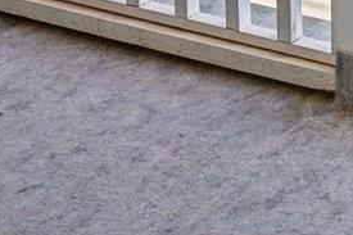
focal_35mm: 134
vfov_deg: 8.1
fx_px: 1313
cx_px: 693
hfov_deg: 13.3
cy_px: -564
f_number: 7.1
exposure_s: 1/1000
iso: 400
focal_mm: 18
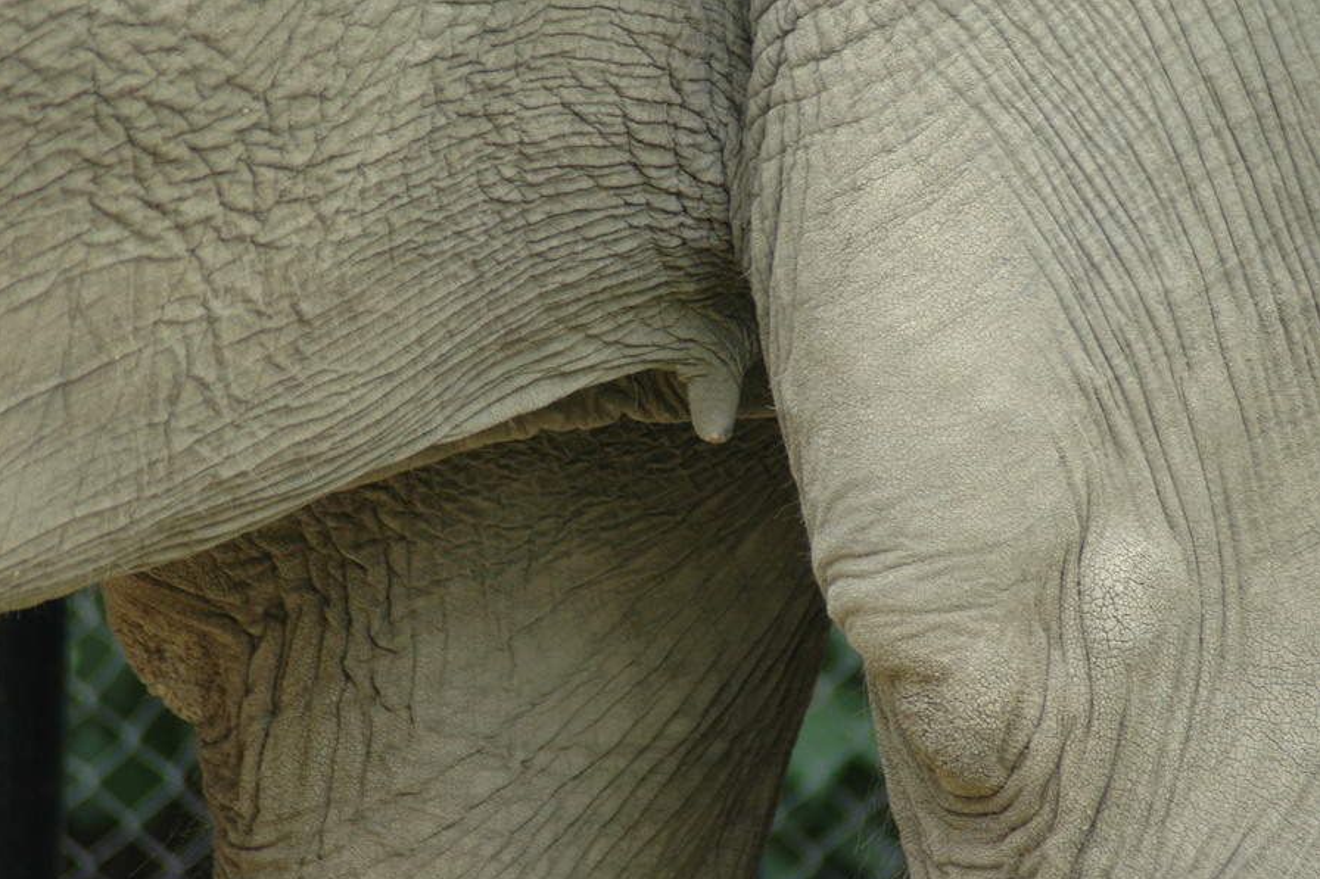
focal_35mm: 453
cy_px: 440
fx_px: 16606
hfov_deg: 4.6
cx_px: 661
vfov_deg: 3.0
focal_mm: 300
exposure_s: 1/90
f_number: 5.6
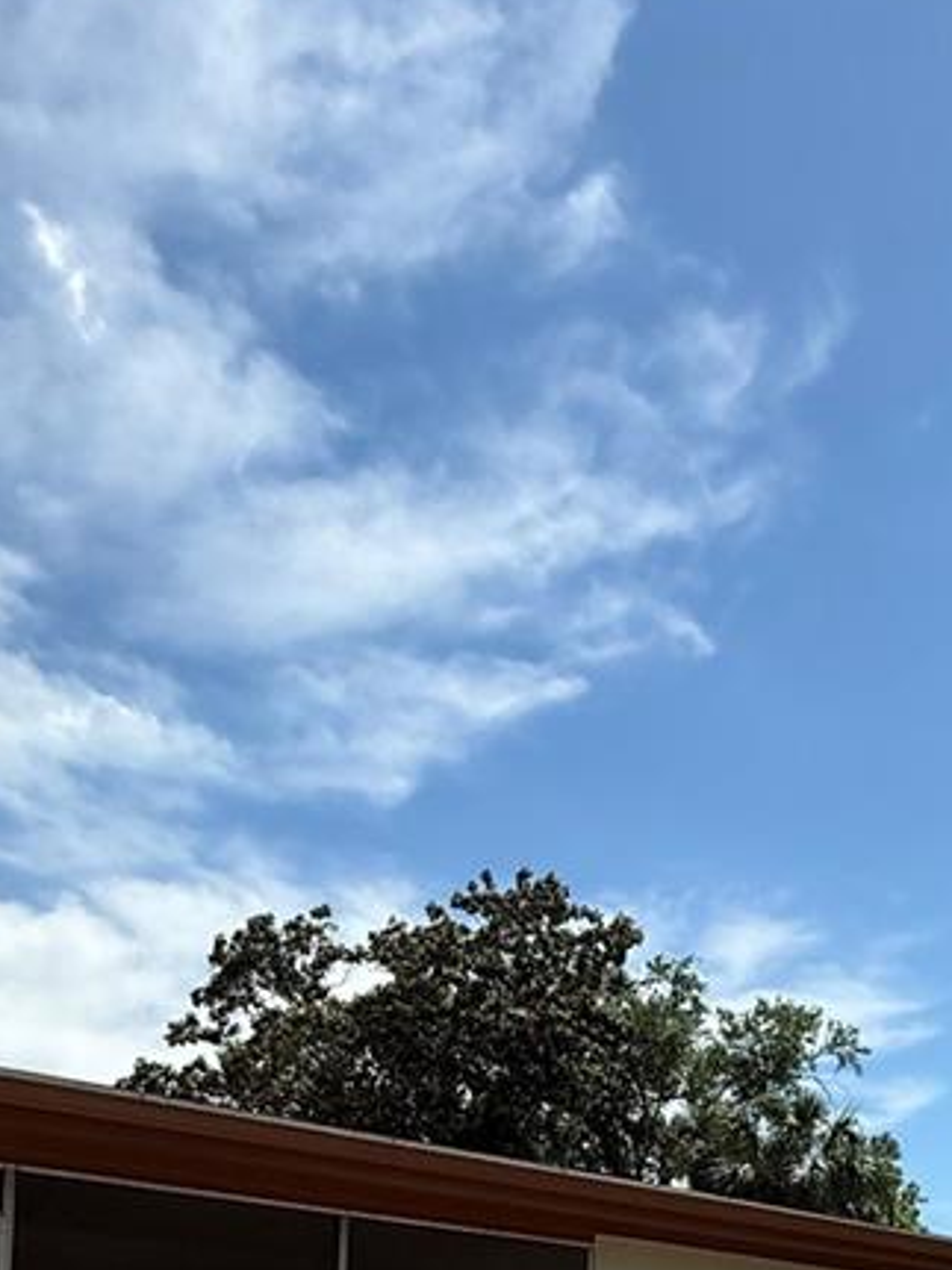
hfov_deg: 36.3
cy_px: 1400
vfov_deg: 39.2
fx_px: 1431
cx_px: 657
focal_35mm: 39
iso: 50
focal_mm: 2.22
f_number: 2.2
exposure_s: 1/2611
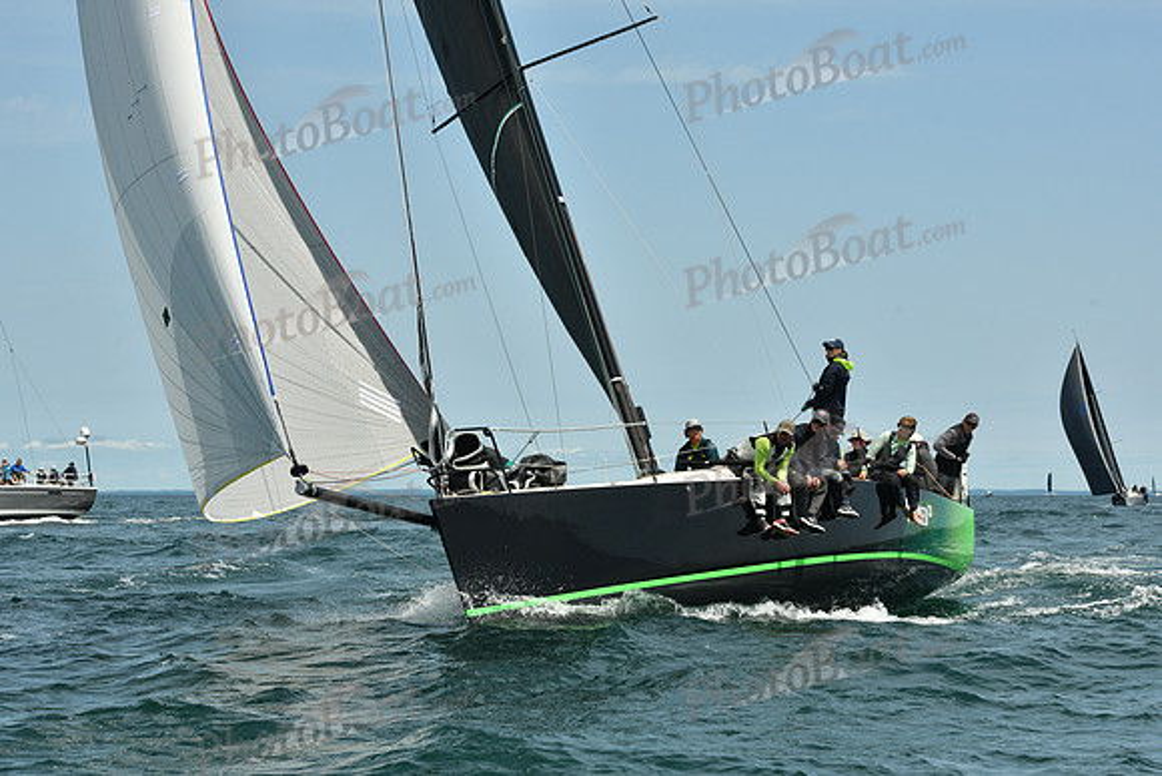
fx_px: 2647
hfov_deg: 24.8
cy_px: 388
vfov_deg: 16.7
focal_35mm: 82
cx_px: 581
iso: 320
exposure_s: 1/1000
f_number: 10
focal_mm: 82
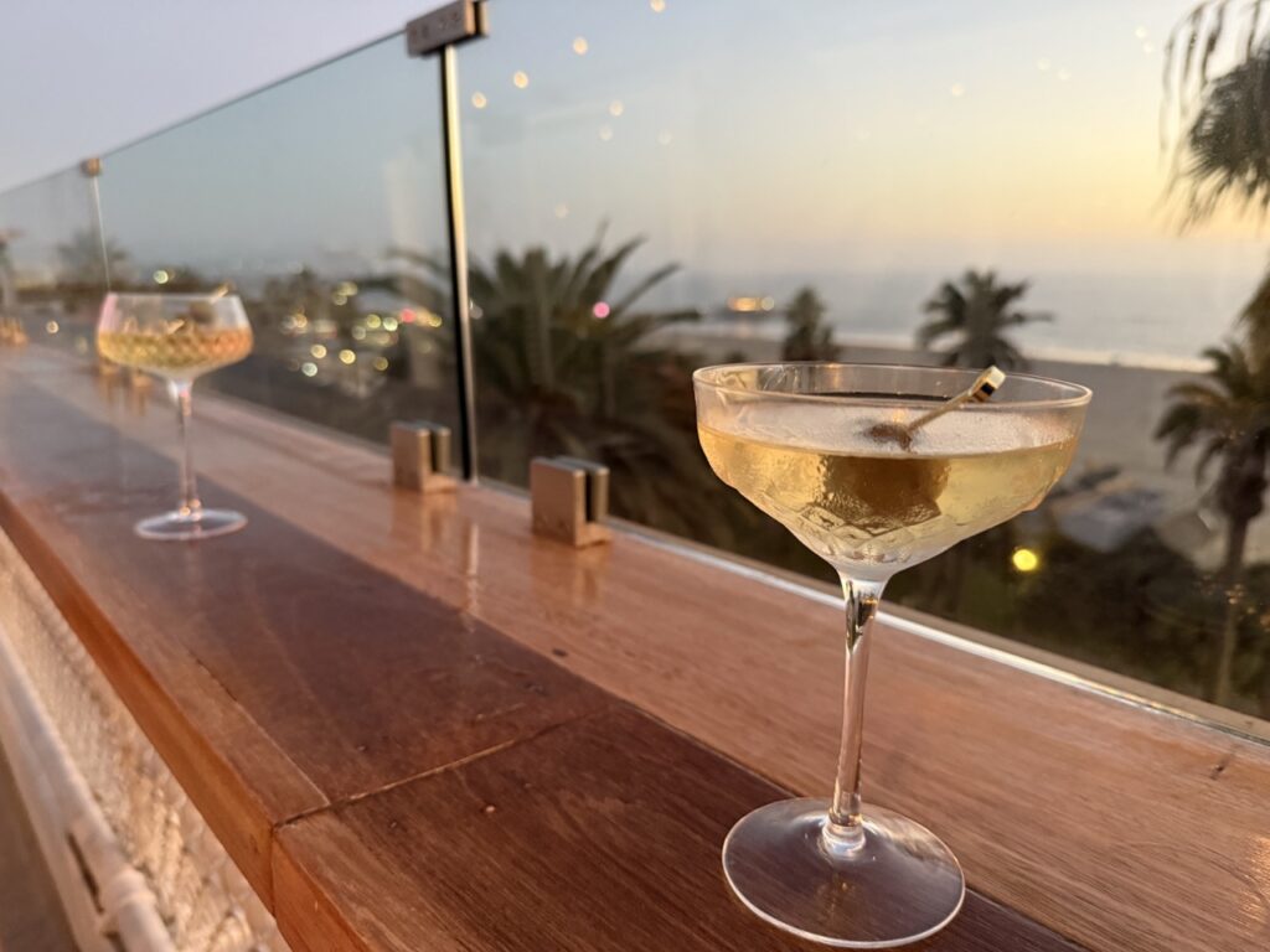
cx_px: 635
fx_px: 881
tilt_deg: -13.3
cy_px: 476
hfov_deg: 71.6
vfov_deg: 56.8
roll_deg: +0.4
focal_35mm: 24
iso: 640
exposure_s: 1/40
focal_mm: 6.76
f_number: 1.78
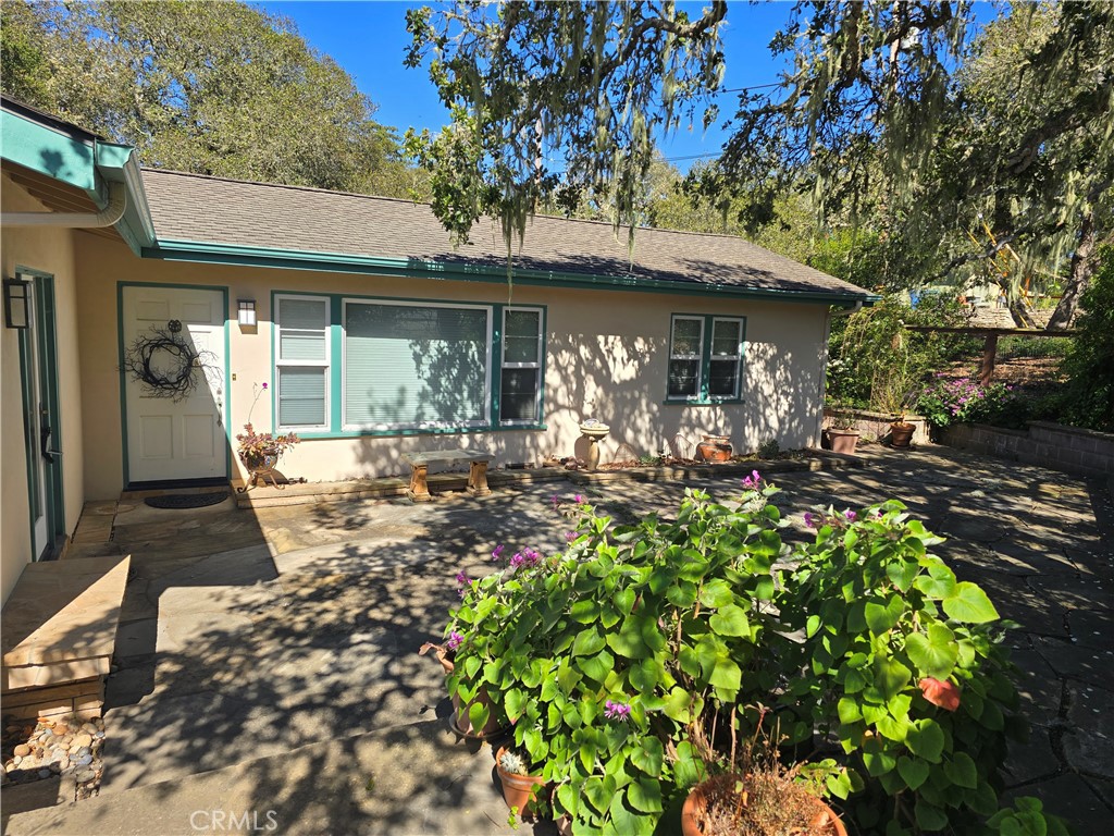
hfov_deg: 73.9
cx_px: 557
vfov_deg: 58.9
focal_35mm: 23
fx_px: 740
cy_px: 418
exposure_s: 1/463
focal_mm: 6.3
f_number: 1.7
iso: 12
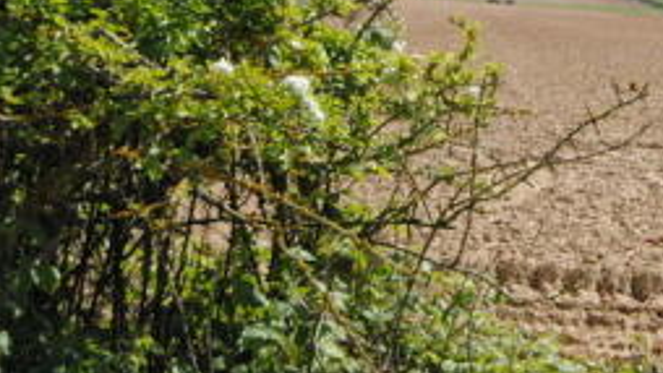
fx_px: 1424
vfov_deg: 14.5
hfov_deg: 25.3
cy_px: -56
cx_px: 617
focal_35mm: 81
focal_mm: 20
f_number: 10
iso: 400
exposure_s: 1/400
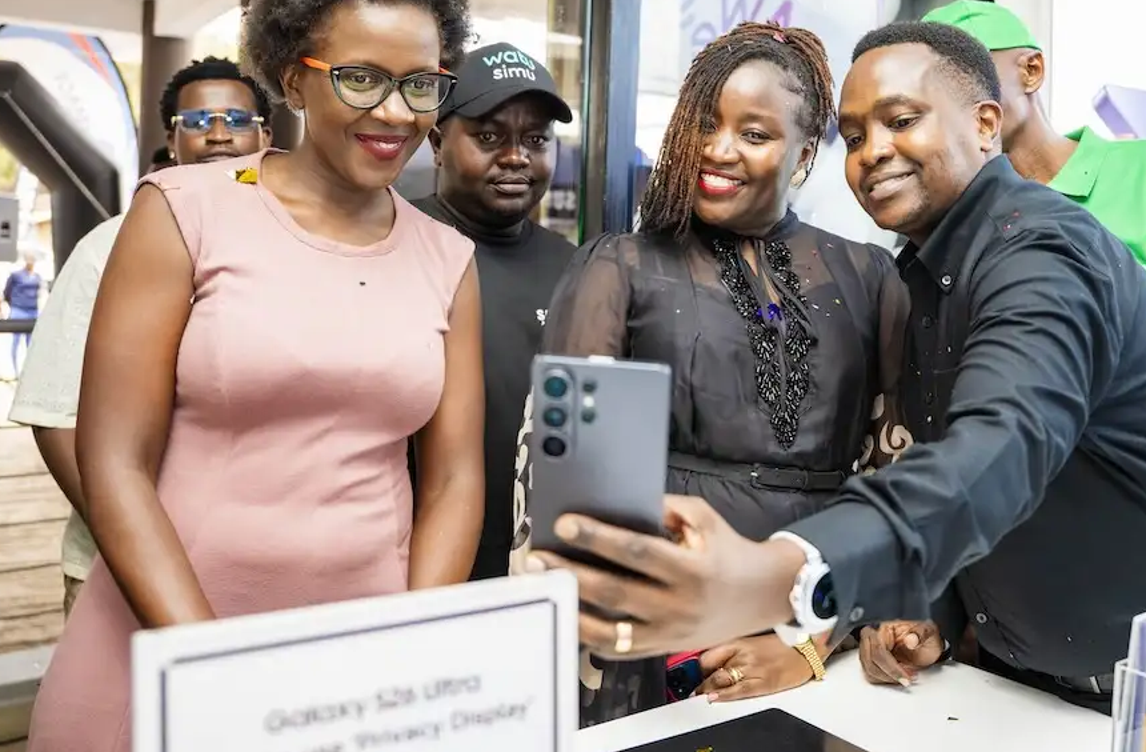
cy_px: 269
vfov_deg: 37.2
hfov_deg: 54.0
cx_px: 726
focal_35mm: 35
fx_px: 1109
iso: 1600
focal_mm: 24
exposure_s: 1/160
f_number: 2.8
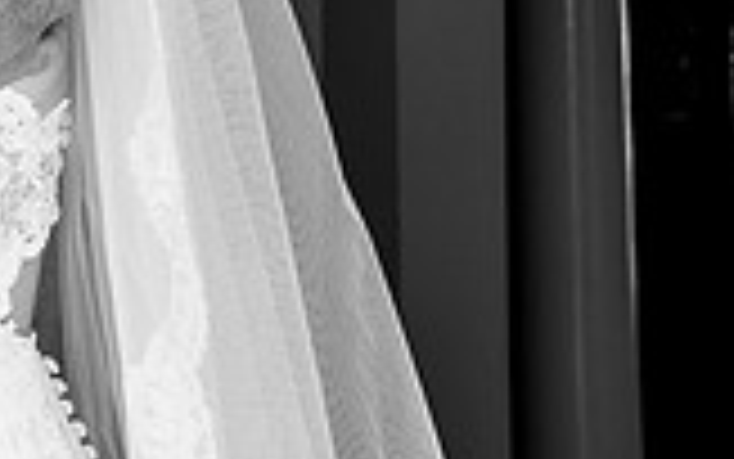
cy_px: -189
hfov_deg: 11.4
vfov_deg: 7.3
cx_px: -347
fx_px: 3542
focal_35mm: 177
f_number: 5.6
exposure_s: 1/200
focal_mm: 41
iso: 320
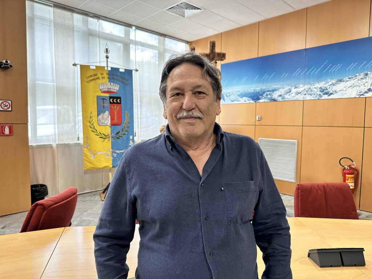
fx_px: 258
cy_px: 140
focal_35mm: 24
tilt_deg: -3.6
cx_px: 186
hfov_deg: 71.6
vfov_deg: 56.8
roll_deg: -0.2
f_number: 1.78
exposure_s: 1/74
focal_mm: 6.86
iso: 250
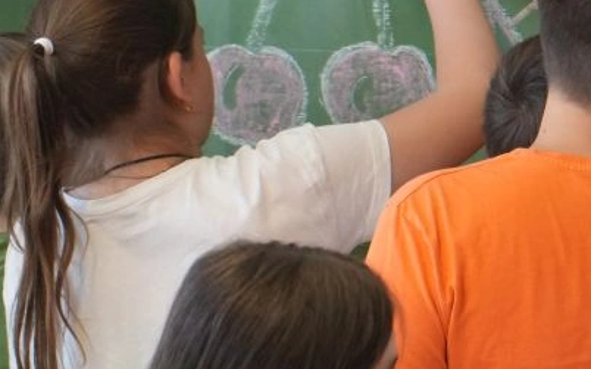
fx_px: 3430
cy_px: 7
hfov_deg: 9.6
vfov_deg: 6.1
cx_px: 832
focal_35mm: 213
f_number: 5.6
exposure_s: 1/160
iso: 2500
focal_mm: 70
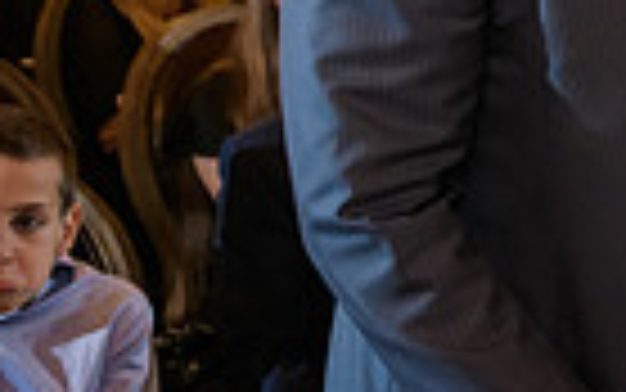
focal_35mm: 102
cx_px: 1171
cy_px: -43
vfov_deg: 12.6
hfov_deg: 16.5
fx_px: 1741
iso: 1600
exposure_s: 1/100
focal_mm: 24
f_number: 3.2
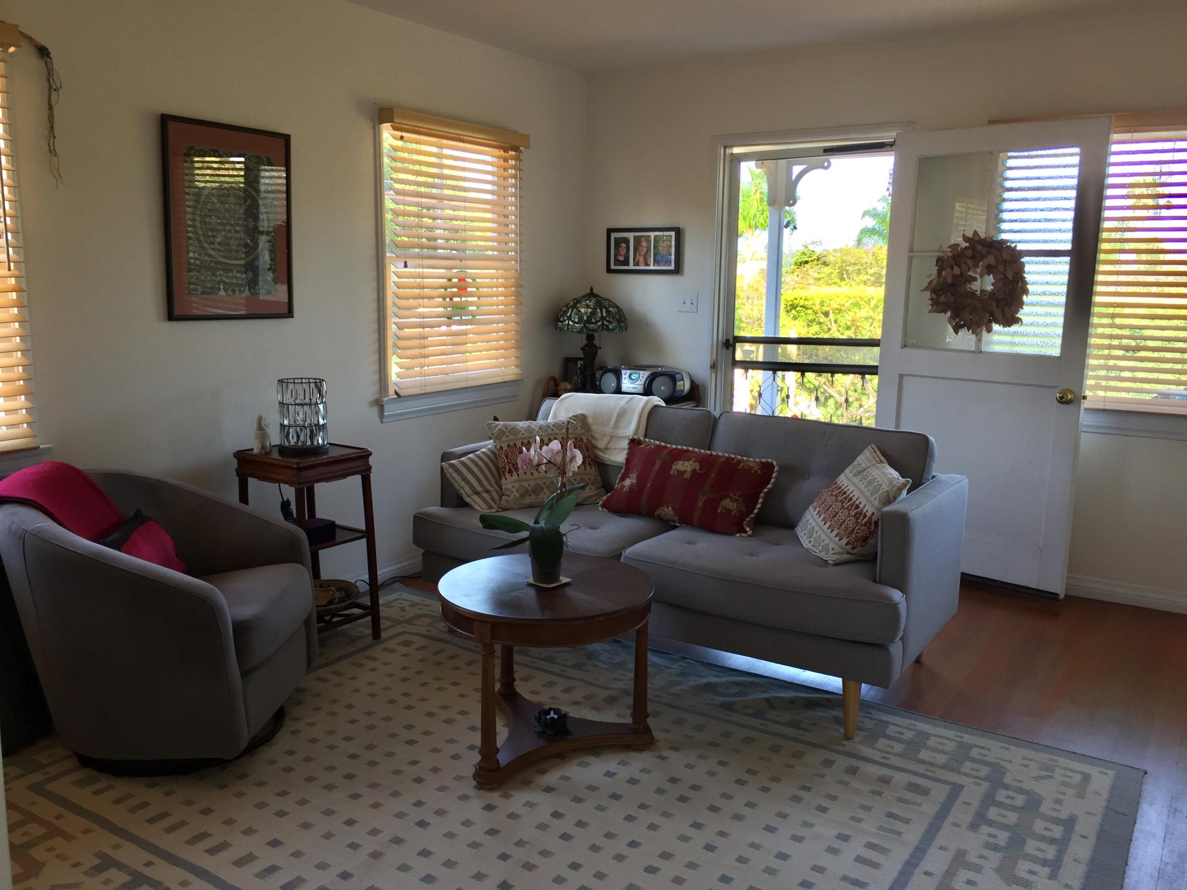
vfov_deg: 48.2
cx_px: 594
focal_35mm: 29
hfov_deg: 61.7
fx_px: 994
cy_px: 445
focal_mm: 4.15
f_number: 2.2
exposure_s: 1/60
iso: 40
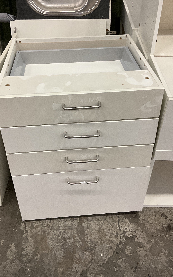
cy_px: 119
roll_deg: -1.9
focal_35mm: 36
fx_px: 272
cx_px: 84
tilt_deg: -38.8
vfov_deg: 53.8
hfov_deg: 35.3
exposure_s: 1/60
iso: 80
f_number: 1.8
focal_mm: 3
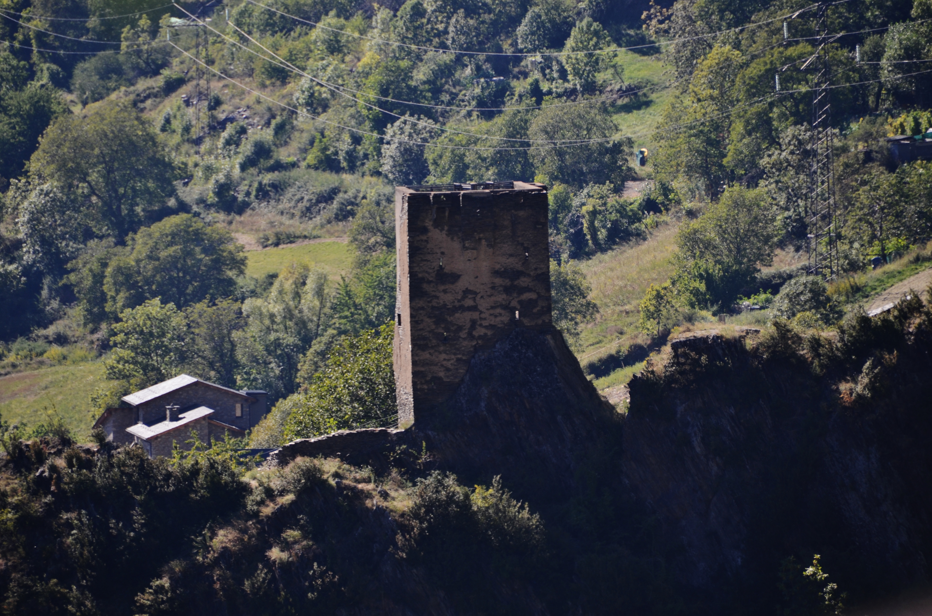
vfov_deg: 4.6
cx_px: 466
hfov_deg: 6.9
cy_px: 308
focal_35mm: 300
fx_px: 7746
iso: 200
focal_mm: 200
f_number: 5.6
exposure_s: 1/160
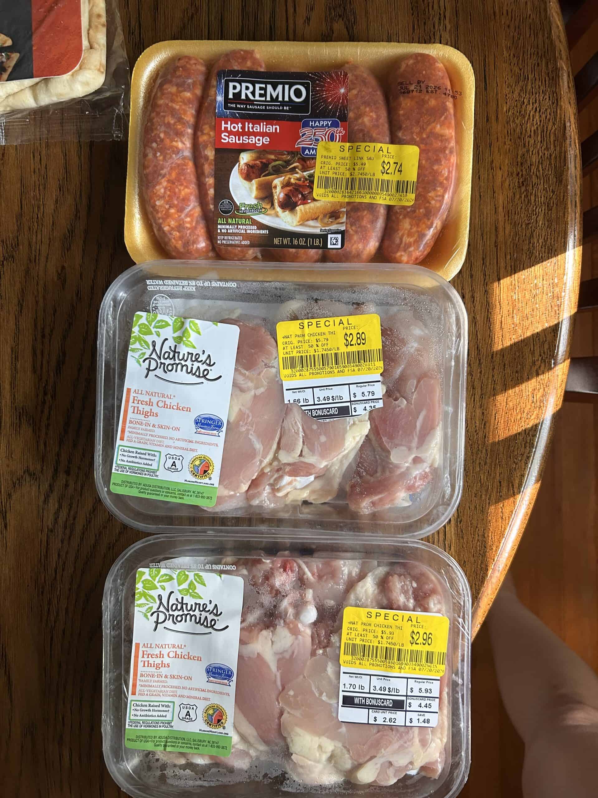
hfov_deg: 53.1
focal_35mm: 26
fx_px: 599
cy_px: 399
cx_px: 299
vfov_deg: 67.3
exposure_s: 1/60
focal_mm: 5.7
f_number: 1.5
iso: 250
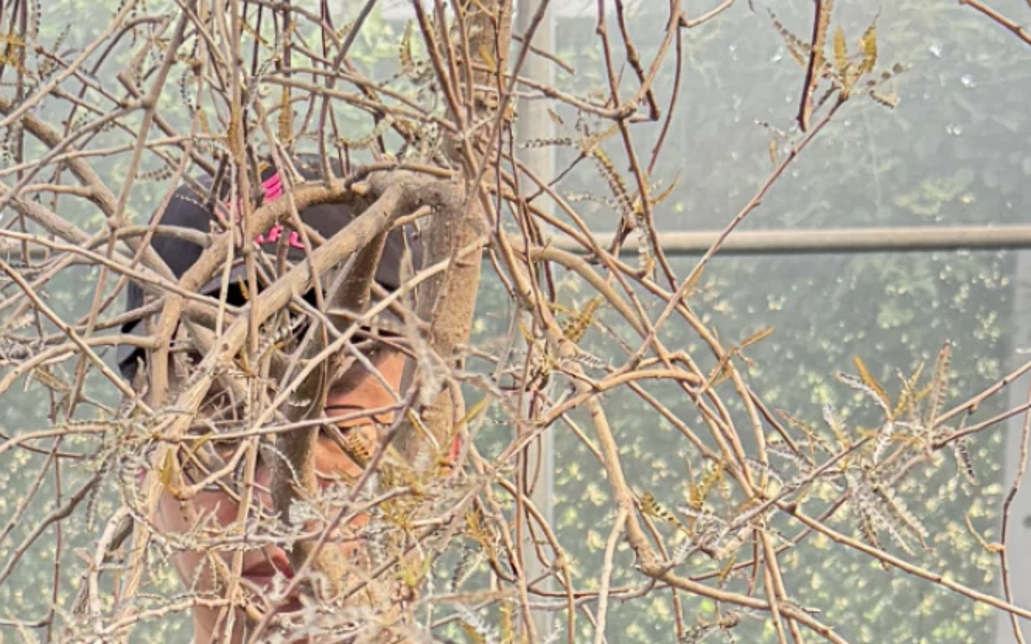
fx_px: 3062
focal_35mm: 109
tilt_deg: -11.5
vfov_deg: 11.4
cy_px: 1053
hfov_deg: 19.0
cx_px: 323
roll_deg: +0.3
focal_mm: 6.76
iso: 100
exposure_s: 1/260
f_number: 1.78
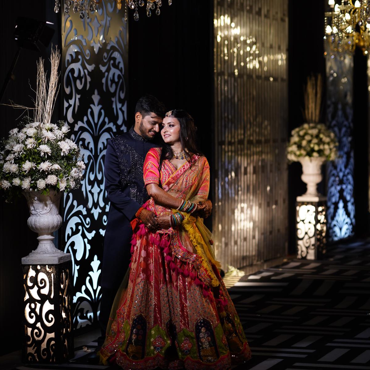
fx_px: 1318
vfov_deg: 15.9
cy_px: 118
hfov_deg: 16.0
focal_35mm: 109
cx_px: 185
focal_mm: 85
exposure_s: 1/250
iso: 500
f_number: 1.8
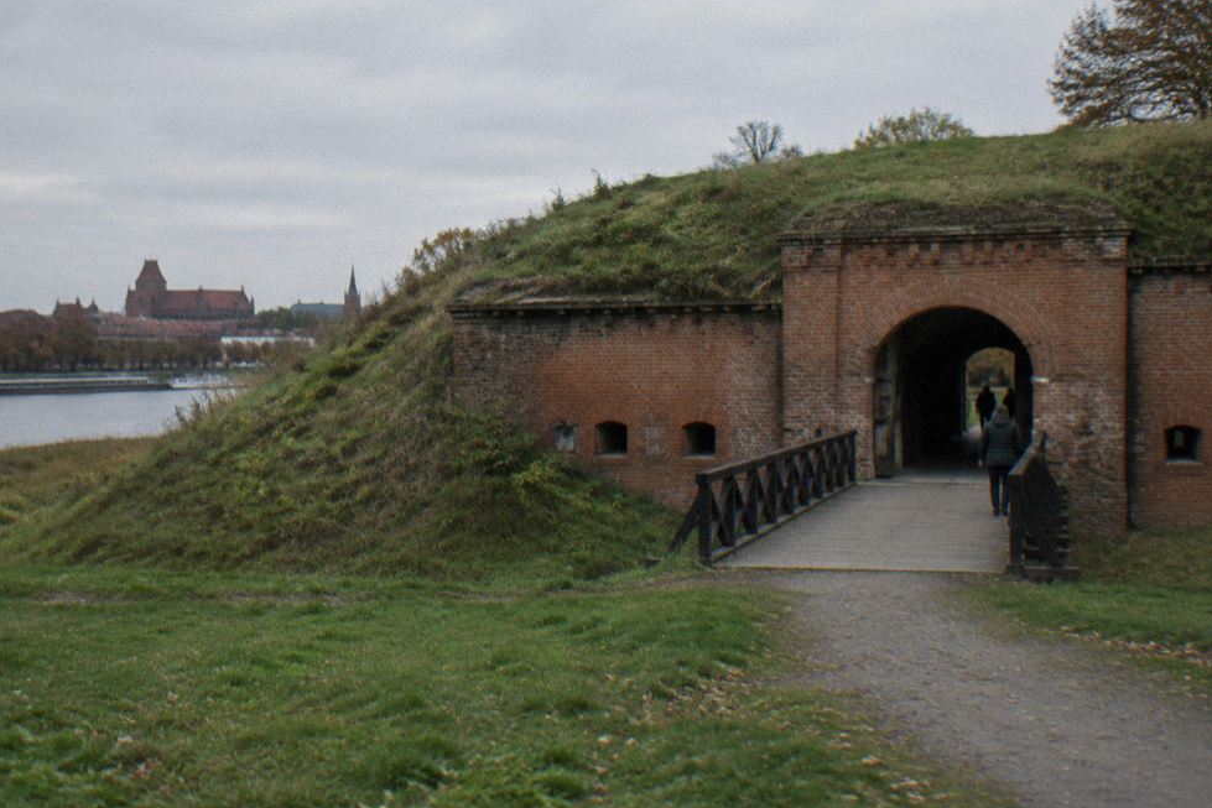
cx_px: 598
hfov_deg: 41.1
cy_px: 400
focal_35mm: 48
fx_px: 1616
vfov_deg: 28.1
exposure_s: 1/500
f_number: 8
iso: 500
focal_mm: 47
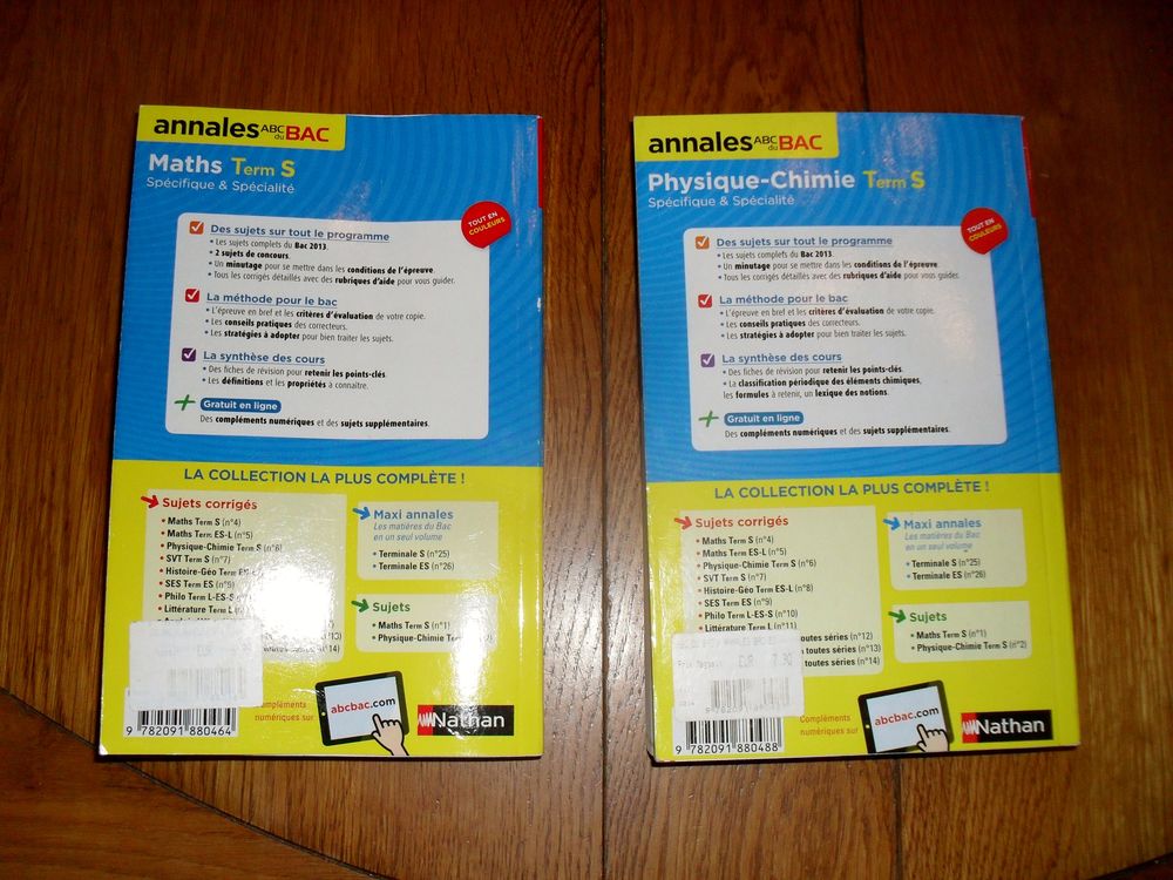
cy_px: 440
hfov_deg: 52.6
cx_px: 586
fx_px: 1186
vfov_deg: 40.7
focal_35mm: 35
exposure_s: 1/45
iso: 200
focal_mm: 6.3
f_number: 3.2
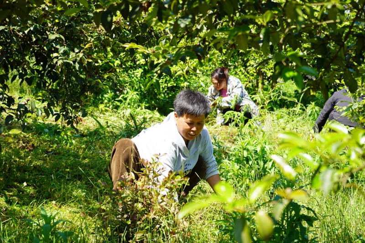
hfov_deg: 28.8
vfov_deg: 19.4
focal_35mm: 70
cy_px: 122
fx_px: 710
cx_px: 182
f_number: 7.1
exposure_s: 1/100
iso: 100
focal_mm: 70
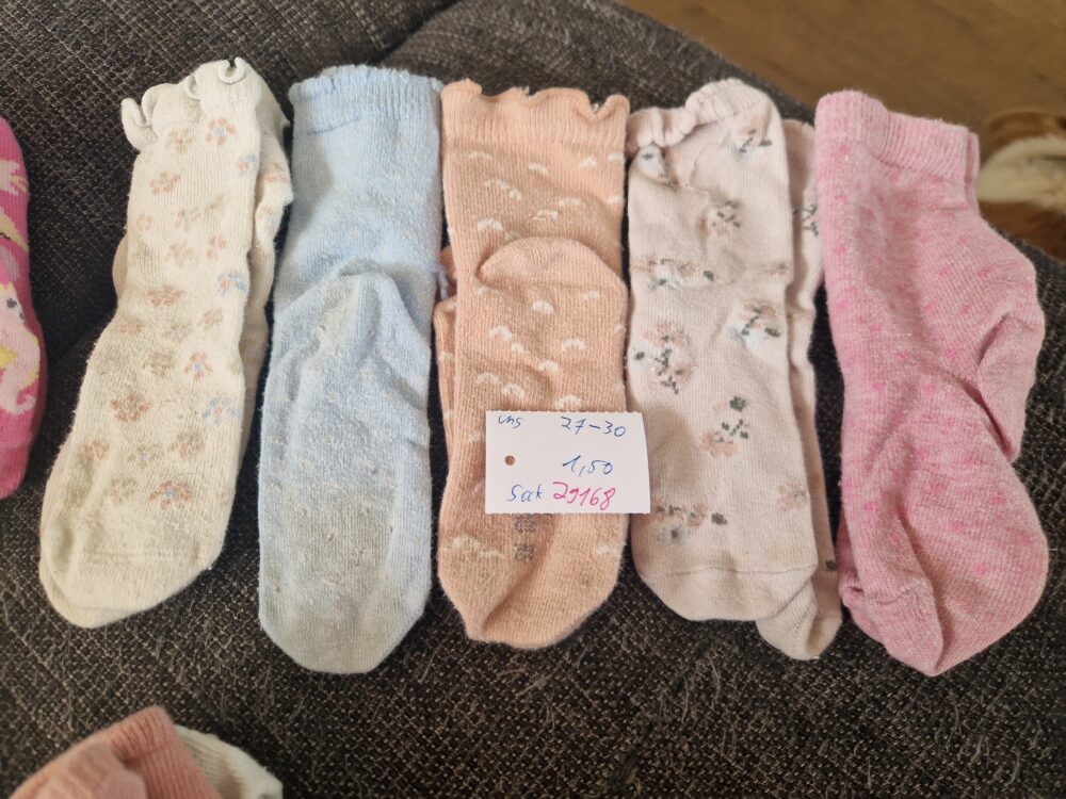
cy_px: 400
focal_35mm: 23
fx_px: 708
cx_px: 533
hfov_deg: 73.9
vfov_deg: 58.9
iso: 50
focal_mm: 5.4
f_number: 1.8
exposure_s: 1/106
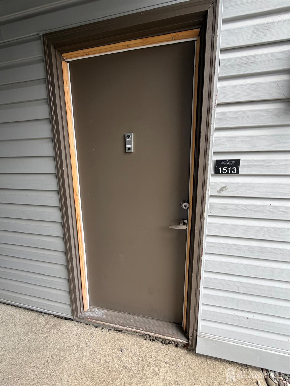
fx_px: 156
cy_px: 193
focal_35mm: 14
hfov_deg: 85.7
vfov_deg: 102.0
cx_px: 145
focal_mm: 2.22
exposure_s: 1/150
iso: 40
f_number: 2.2
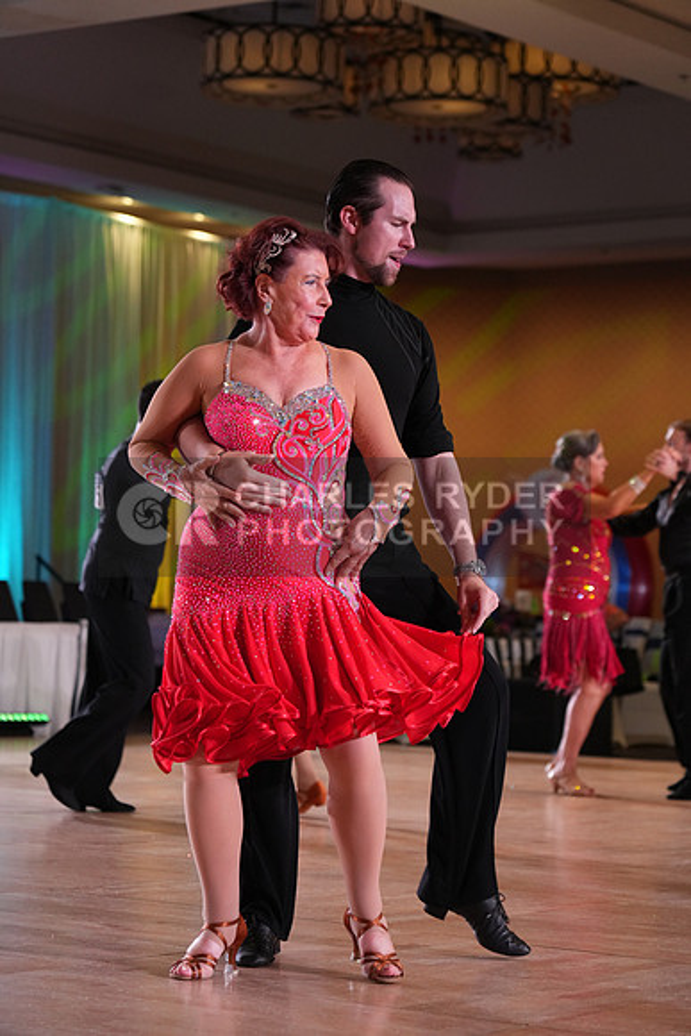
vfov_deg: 22.1
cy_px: 518
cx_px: 346
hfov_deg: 14.9
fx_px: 2647
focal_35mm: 92
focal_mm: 92
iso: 2500
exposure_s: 1/500
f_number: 4
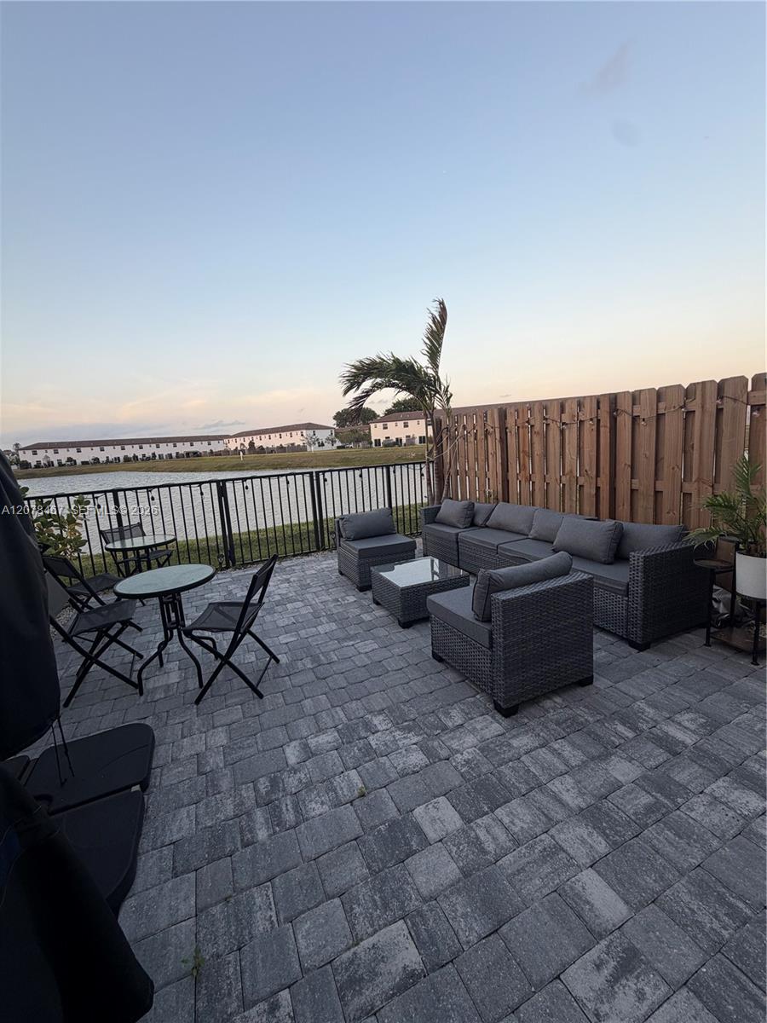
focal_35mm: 14
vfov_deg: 102.1
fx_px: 414
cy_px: 512
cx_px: 384
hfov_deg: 85.7
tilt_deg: -9.5
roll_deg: +3.6
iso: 40
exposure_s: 1/174
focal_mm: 2.22
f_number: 2.2
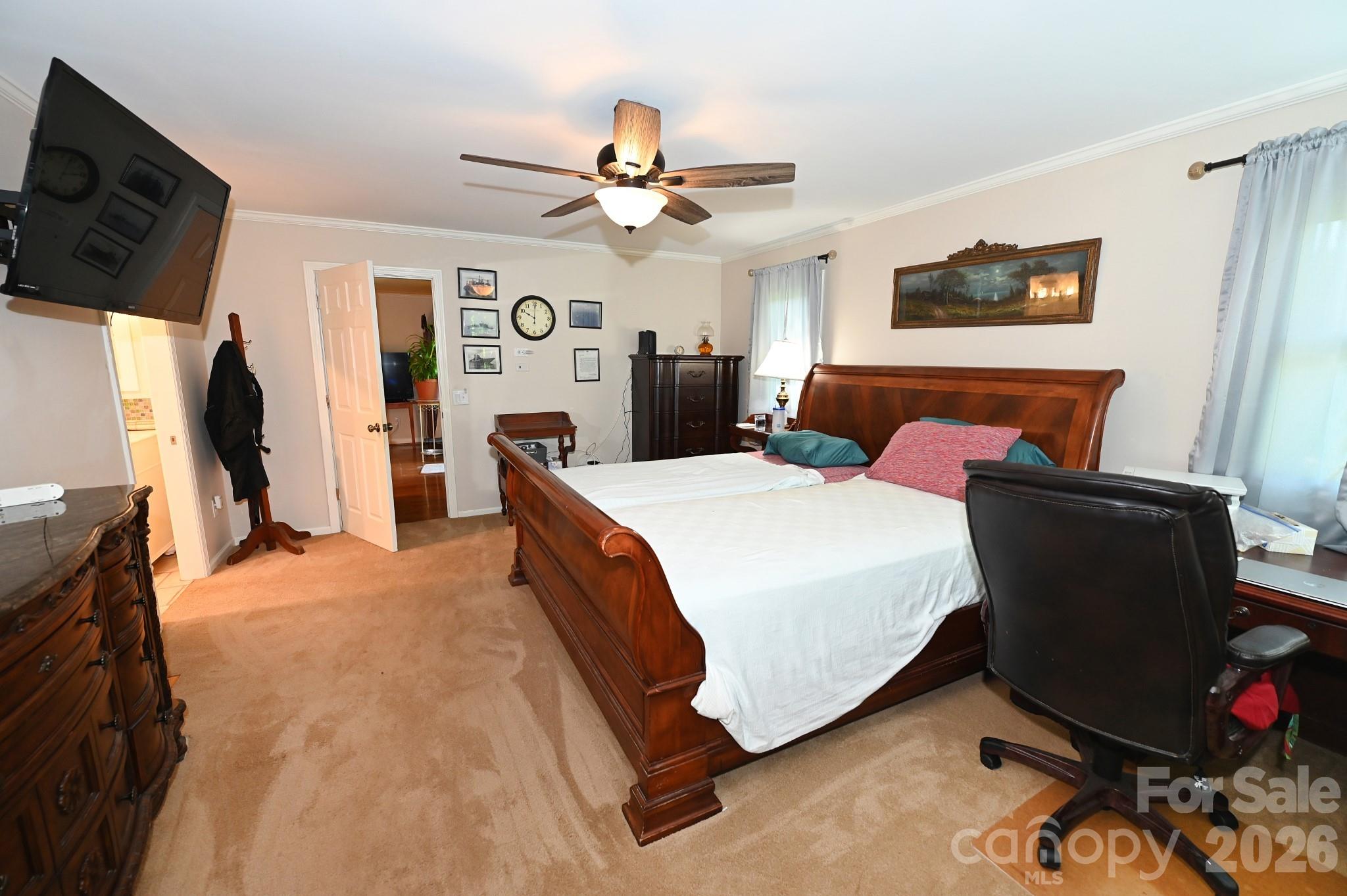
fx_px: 524
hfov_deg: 104.3
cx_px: 674
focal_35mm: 14
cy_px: 448
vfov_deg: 81.1
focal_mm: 14
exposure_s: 1/60
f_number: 4
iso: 1250
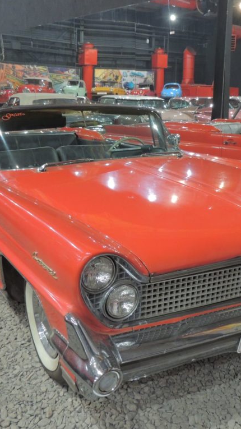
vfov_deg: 56.6
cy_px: 214
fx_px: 398
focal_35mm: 35
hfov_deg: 33.3
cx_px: 168
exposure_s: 1/10
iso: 400
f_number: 3
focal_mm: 4.3
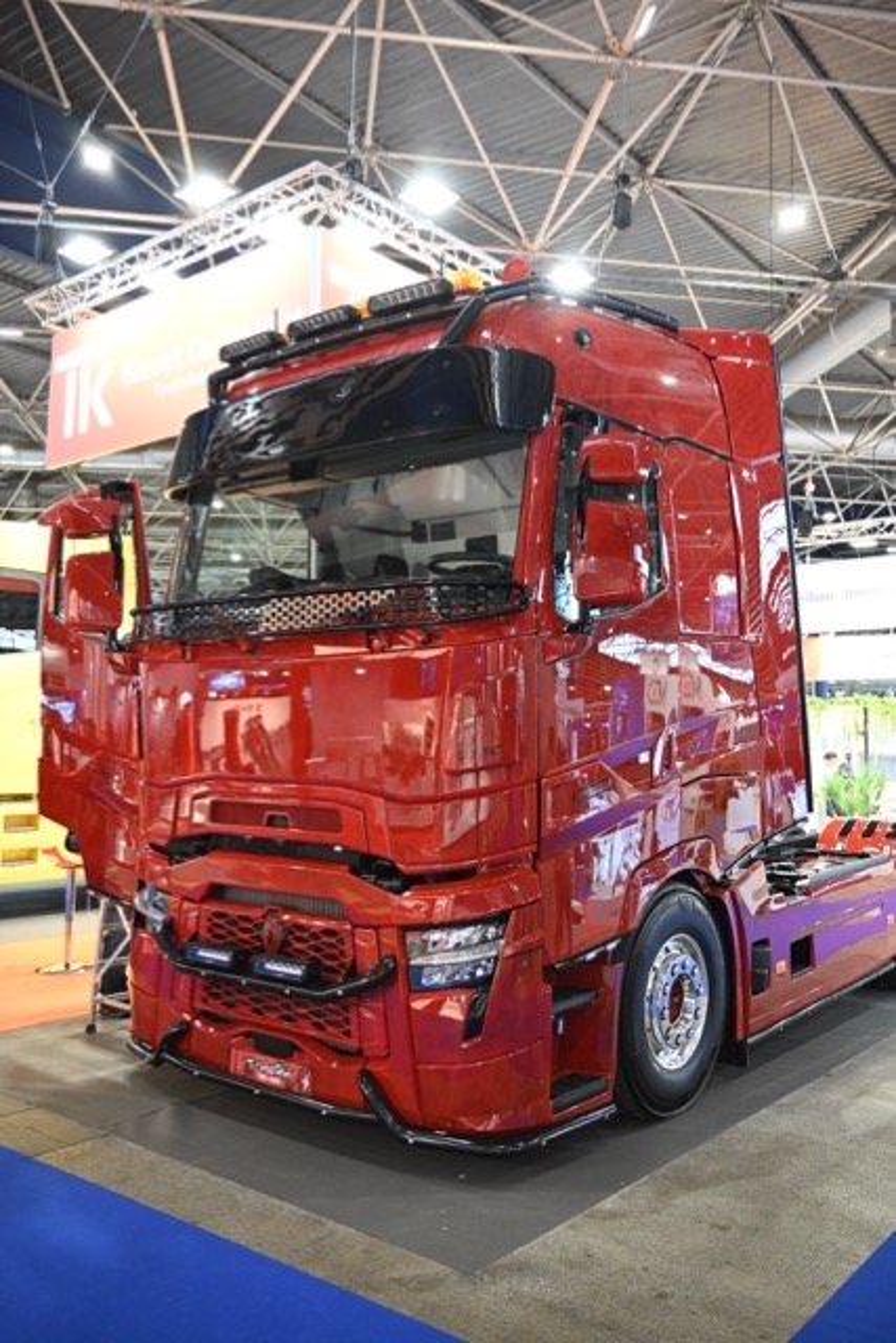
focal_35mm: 28
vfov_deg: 65.5
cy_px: 672
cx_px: 448
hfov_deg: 46.4
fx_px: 1045
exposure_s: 1/125
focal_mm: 28
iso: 3200
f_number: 4
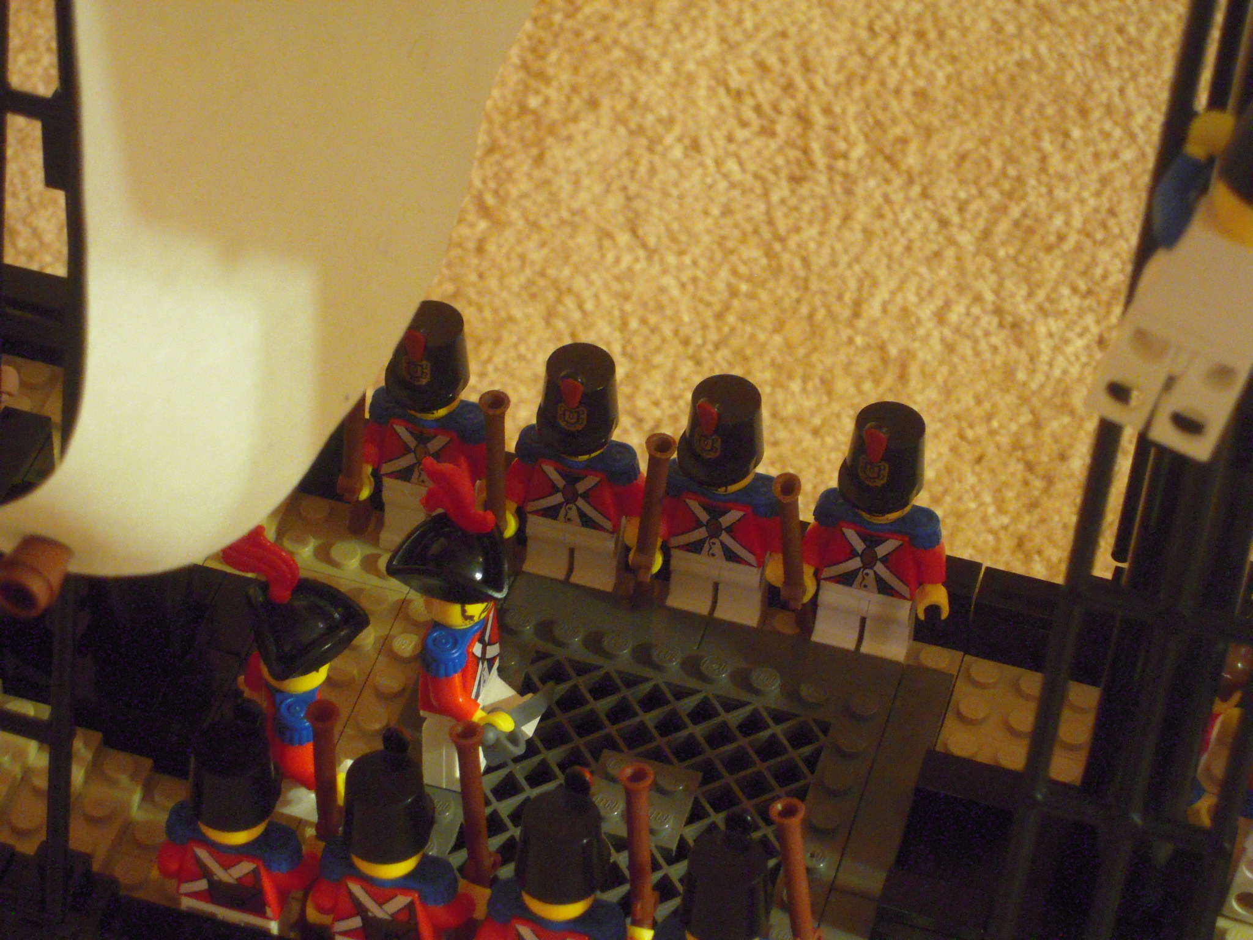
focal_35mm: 112
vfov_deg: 13.2
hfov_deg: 17.6
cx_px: 626
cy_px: 470
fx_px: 4054
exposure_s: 1/3
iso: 800
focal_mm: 20
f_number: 5.8
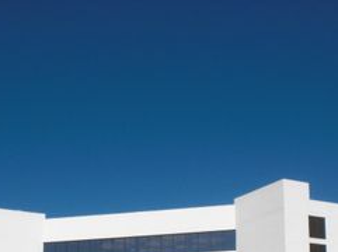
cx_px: 157
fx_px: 770
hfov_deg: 24.7
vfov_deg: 18.1
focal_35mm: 79
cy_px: 261
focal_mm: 6.3
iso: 64
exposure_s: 1/1000
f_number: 5.6
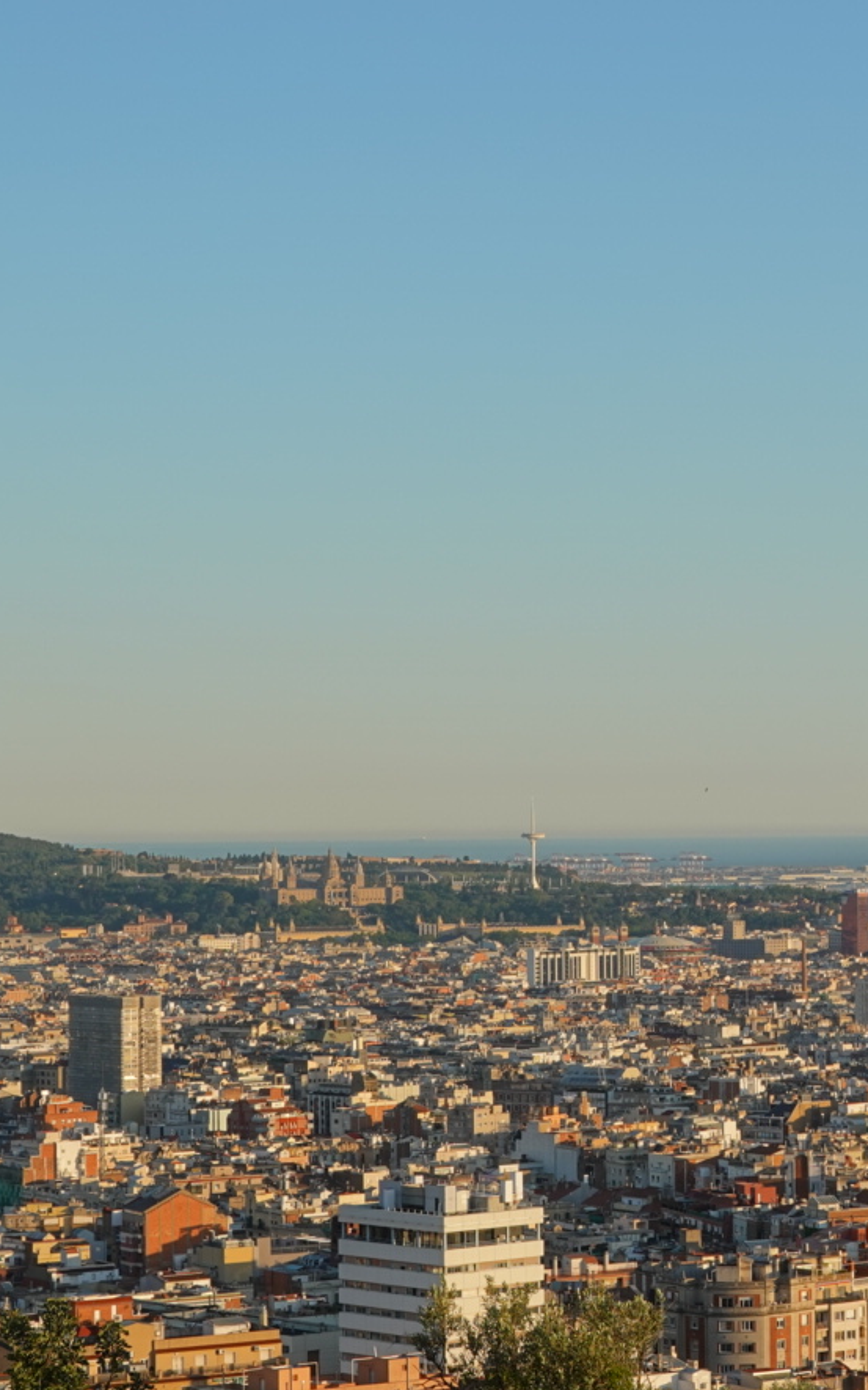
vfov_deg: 19.3
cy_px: 796
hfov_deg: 12.0
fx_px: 4088
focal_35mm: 108
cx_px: 884
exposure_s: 1/250
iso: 100
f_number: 5.6
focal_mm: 21.56
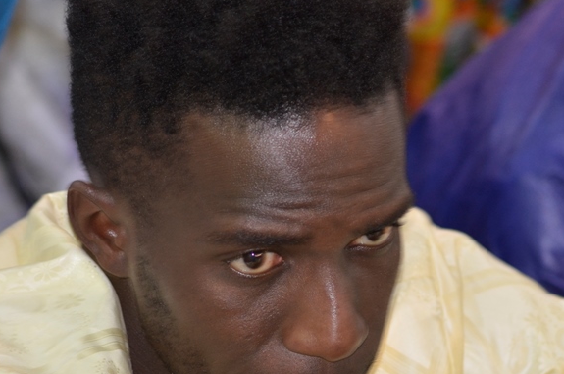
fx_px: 3970
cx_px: 356
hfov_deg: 8.1
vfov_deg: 5.4
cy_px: 263
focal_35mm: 254
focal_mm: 95
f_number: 4
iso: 640
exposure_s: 1/50
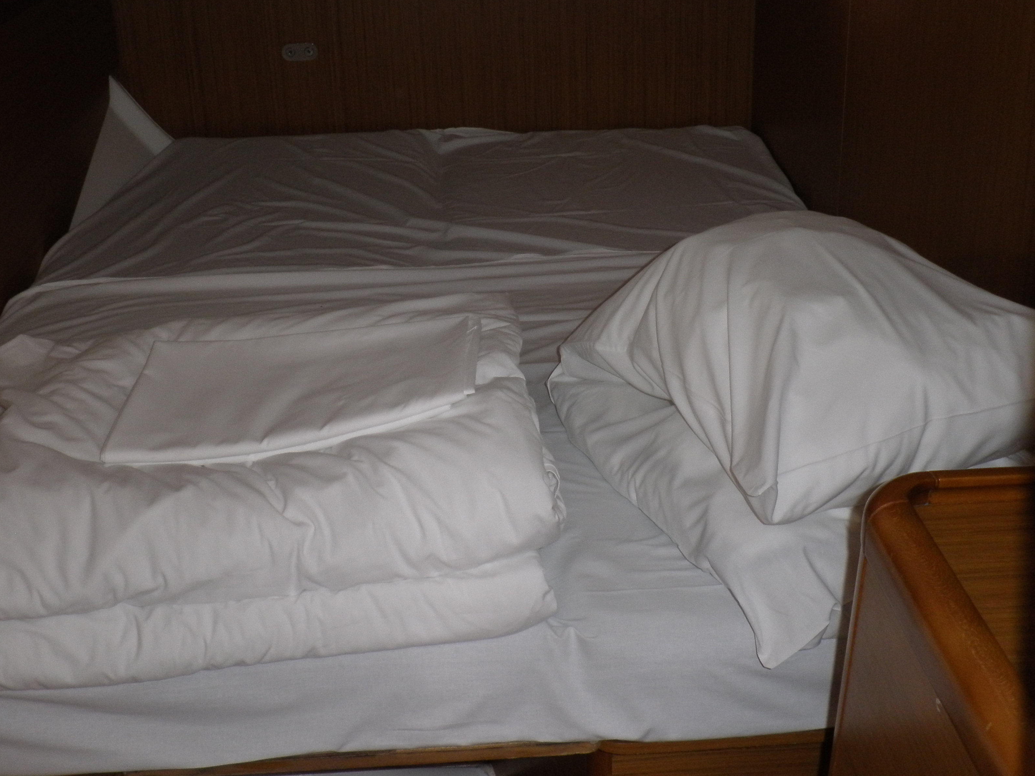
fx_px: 1346
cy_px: 345
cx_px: 530
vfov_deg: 32.2
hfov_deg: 42.1
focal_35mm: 45
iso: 160
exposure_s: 1/30
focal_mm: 6.3
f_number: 3.5
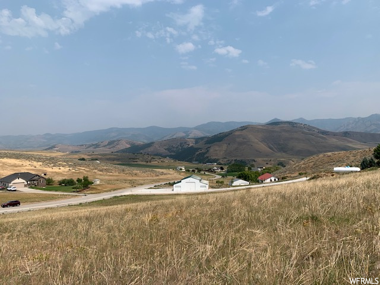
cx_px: 190
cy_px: 142
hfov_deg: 67.3
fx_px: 285
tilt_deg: +1.7
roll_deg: +0.6
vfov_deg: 53.1
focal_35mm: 26
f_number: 1.8
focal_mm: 4.25
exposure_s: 1/3521
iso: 25
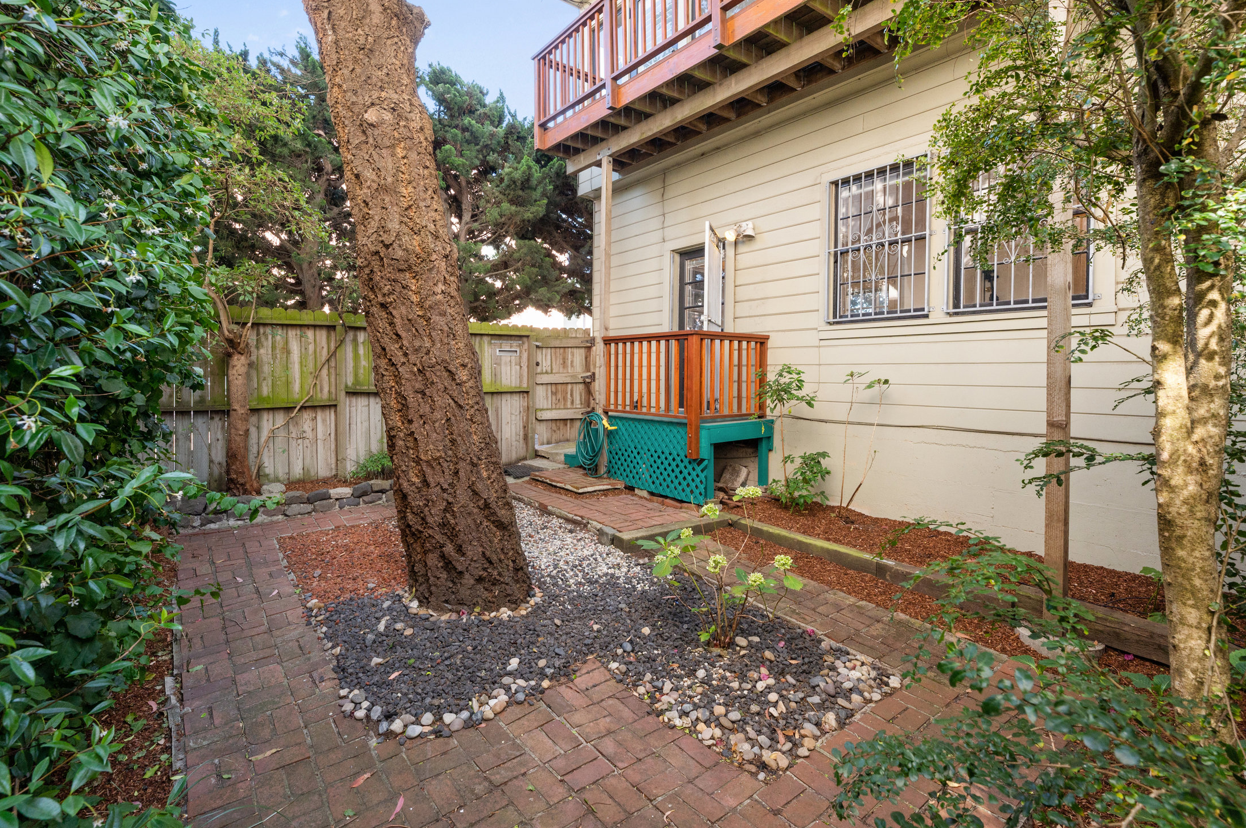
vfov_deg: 73.6
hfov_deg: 96.8
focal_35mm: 16
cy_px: 386
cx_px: 605
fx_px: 553
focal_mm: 14
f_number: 9
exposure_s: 1/100
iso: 400
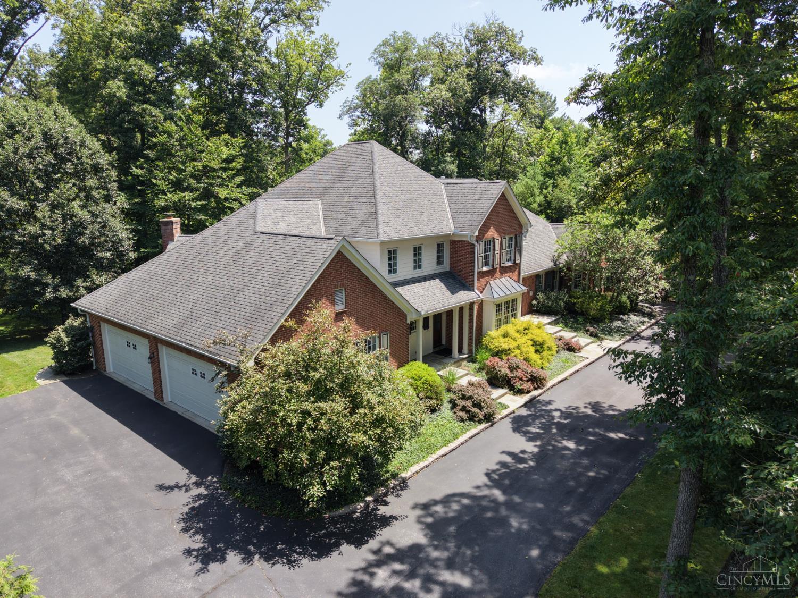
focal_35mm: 24
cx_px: 399
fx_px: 553
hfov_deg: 71.6
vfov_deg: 56.8
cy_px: 299
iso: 100
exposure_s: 1/100
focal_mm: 8.67
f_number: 1.8
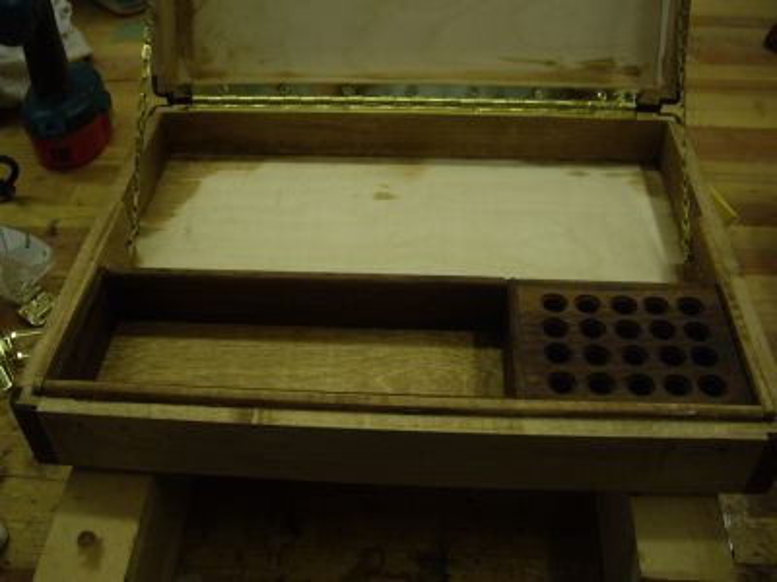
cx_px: 388
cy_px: 291
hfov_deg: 49.0
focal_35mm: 38
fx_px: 853
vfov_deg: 37.7
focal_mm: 7.9
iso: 100
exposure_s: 1/60
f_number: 2.8
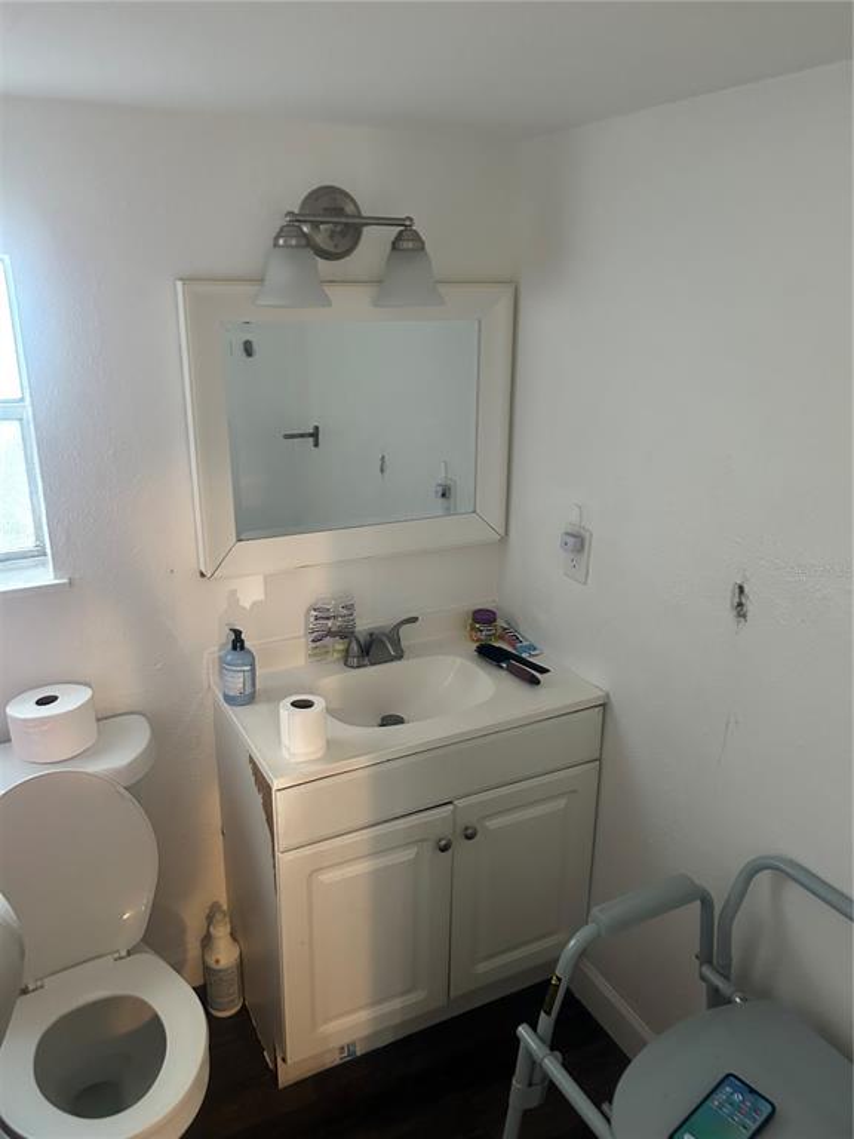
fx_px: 855
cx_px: 427
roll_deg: -3.0
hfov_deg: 53.1
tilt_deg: -19.3
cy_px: 570
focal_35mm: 26
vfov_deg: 67.3
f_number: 1.5
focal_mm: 5.7
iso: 500
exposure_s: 1/60
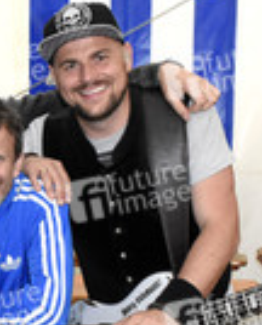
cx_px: -81
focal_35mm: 109
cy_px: 255
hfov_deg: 13.7
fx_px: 1048
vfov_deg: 17.5
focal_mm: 23
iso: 3200
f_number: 6.3
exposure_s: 1/60
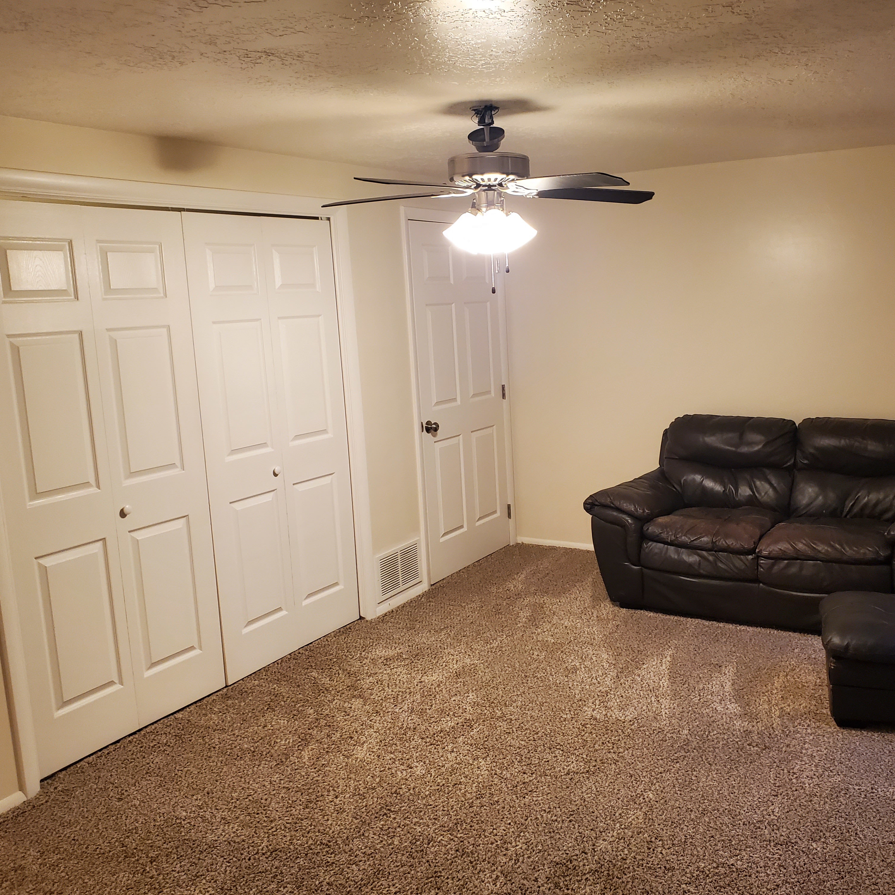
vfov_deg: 52.5
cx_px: 491
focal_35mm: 31
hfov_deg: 52.4
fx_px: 907
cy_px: 446
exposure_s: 1/40
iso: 200
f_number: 2.4
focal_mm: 4.3
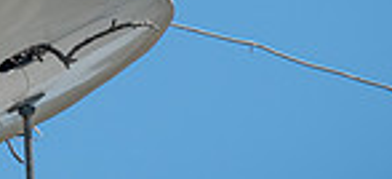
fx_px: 23865
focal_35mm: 2397
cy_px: -39
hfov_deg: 0.9
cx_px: -308
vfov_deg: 0.4
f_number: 8
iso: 500
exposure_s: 1/2000
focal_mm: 420
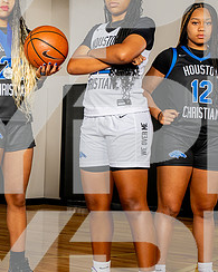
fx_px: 613
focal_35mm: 76
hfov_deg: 20.0
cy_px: 135
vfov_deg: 25.1
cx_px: 51
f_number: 8
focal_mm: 34
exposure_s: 1/500
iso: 250
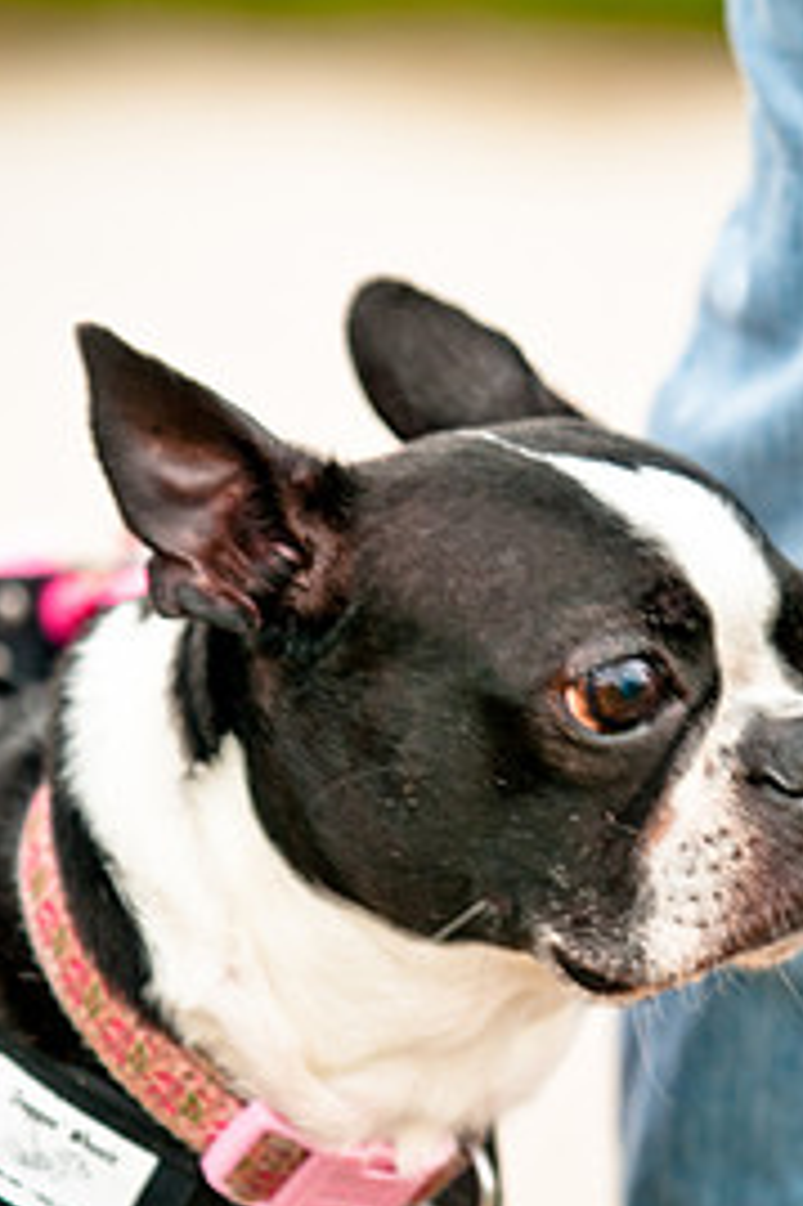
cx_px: 473
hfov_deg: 4.1
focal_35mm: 339
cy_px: 681
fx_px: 11351
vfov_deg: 6.1
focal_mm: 135
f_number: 2.8
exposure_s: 1/60
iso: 200
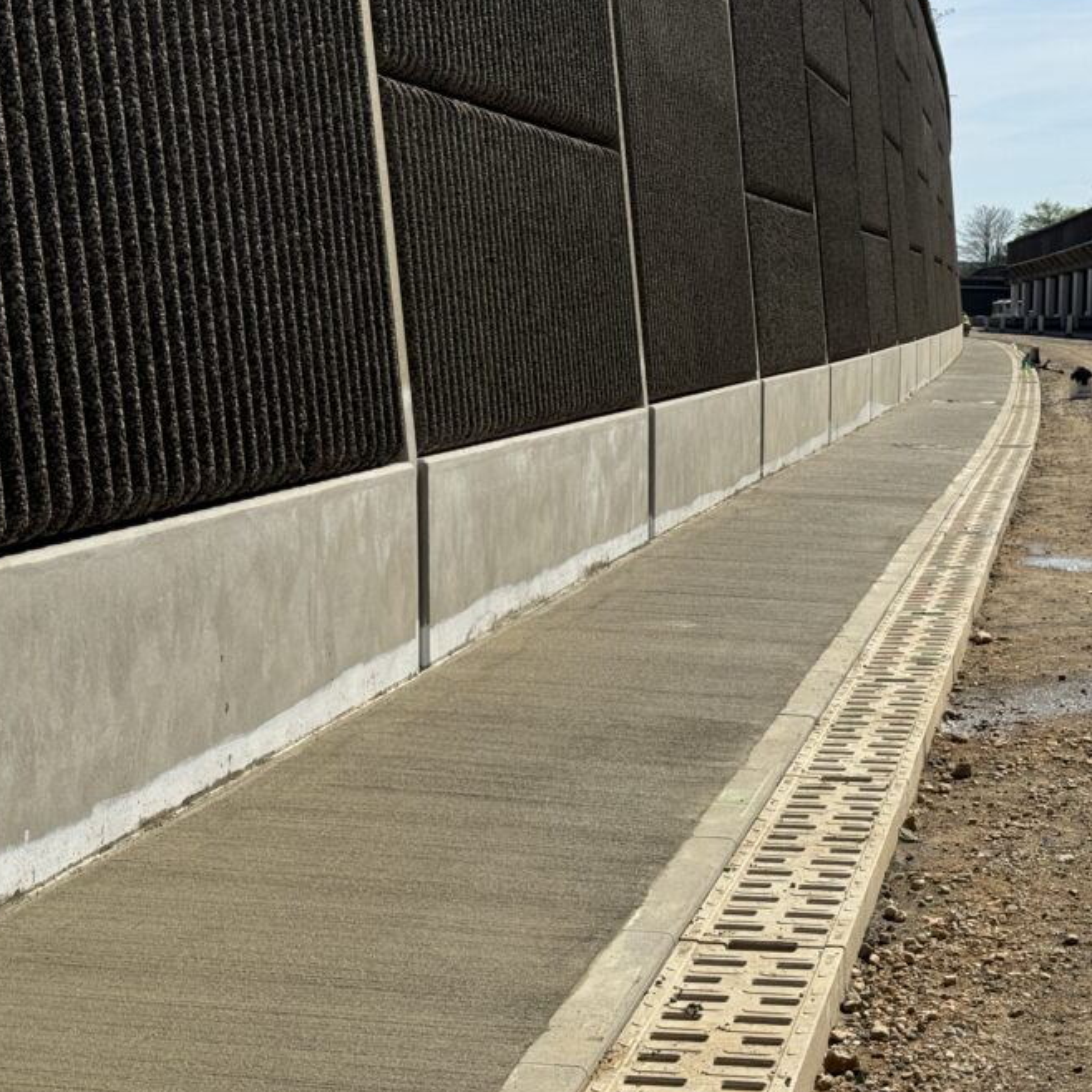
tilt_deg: -5.9
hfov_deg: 26.0
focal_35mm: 66
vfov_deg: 26.1
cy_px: 546
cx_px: 669
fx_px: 2356
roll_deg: -0.3
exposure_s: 1/5848
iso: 64
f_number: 1.78
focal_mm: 6.76
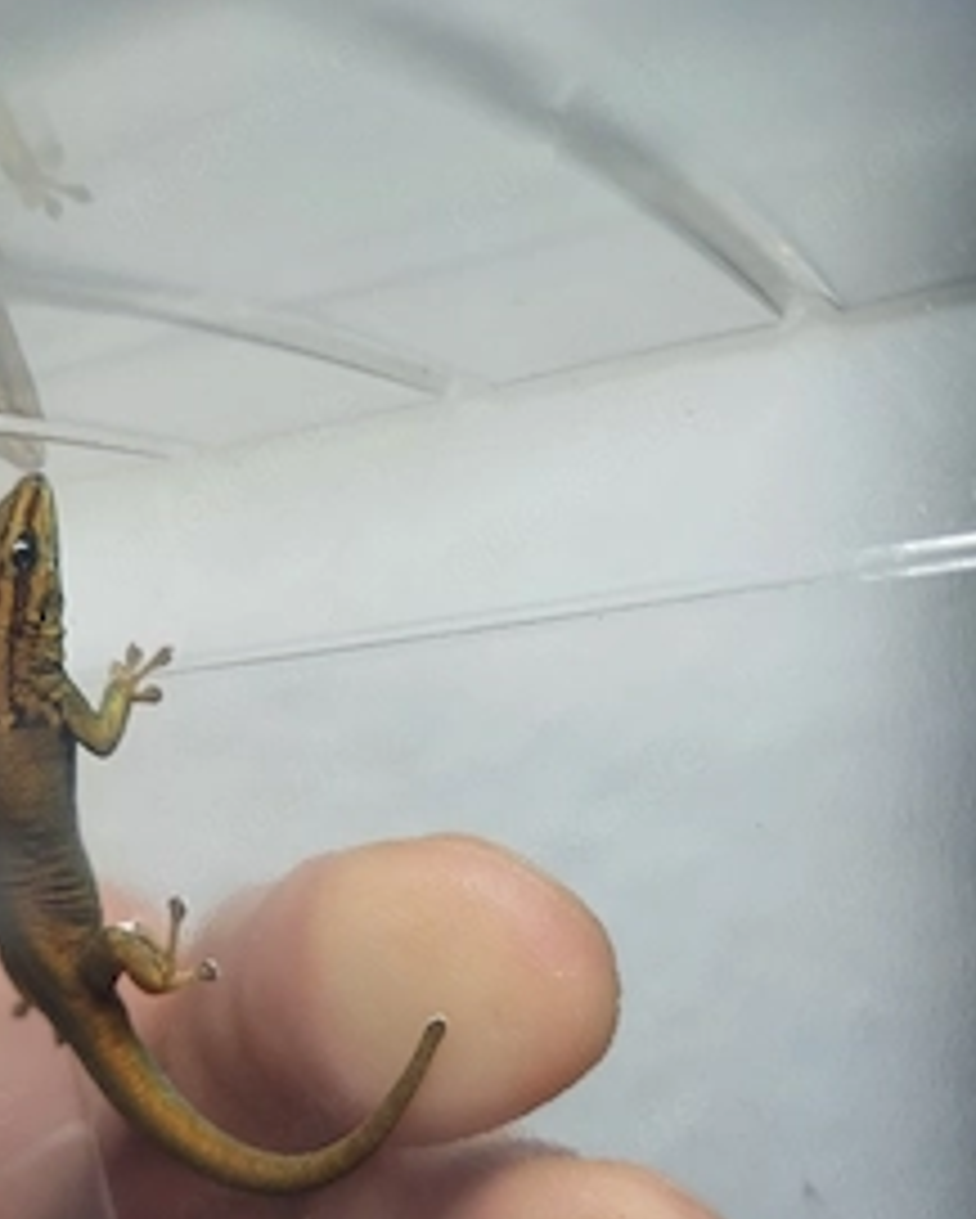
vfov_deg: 48.7
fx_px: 1299
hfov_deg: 40.7
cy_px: 882
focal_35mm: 36
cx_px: 328
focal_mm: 4.65
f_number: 1.8
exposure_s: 1/125
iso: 50
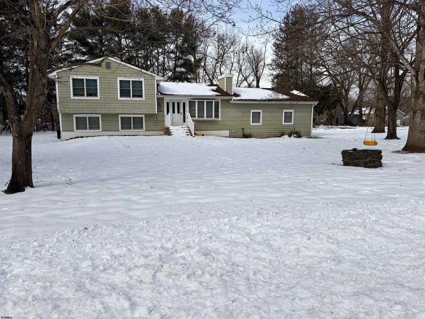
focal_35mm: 26
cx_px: 212
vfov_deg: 53.1
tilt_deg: -7.8
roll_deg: -0.1
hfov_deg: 67.3
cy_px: 160
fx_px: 319
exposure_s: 1/7813
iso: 64
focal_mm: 5.96
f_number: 1.6
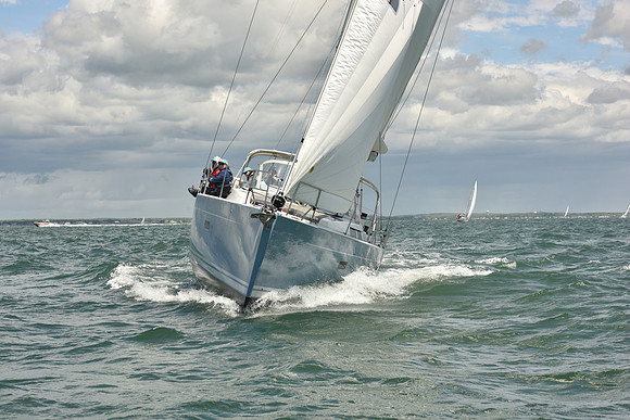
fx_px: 1488
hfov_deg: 23.9
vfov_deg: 16.1
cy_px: 210
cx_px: 315
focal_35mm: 85
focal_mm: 85
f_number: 11
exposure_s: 1/800
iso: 320
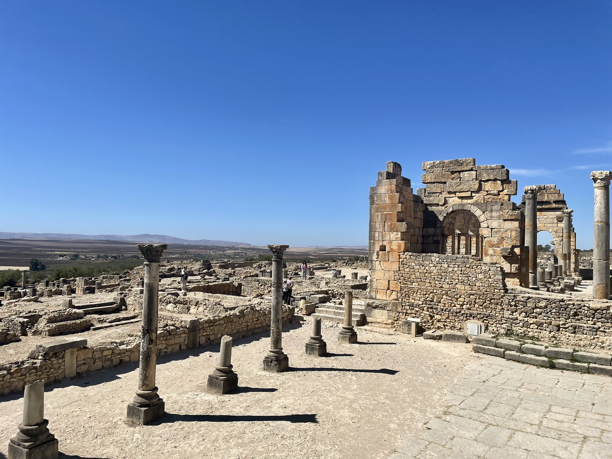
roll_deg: -2.1
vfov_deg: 53.1
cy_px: 230
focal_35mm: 26
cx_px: 306
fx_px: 460
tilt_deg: +2.8
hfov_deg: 67.3
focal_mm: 4.2
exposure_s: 1/5814
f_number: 1.6
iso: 32
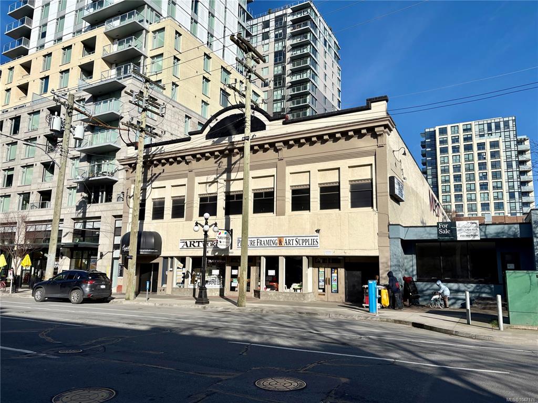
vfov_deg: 53.1
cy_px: 202
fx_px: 404
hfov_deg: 67.3
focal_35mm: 26
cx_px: 269
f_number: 1.6
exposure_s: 1/6329
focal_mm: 5.96
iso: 50
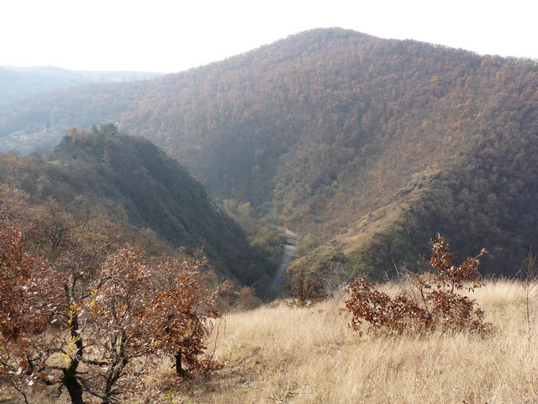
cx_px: 269
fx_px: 451
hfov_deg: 61.7
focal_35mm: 29
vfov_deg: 48.2
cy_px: 202
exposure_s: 1/200
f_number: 4.5
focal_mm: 5.2
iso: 100
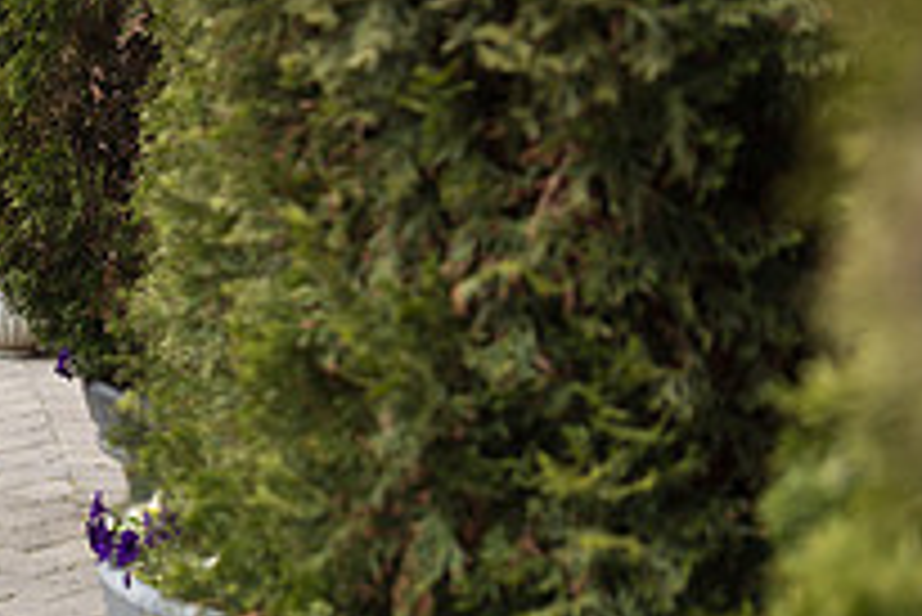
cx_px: -310
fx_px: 2460
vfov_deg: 14.2
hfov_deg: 19.4
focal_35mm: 96
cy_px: 196
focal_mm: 34
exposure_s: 1/640
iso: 64
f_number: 2.8
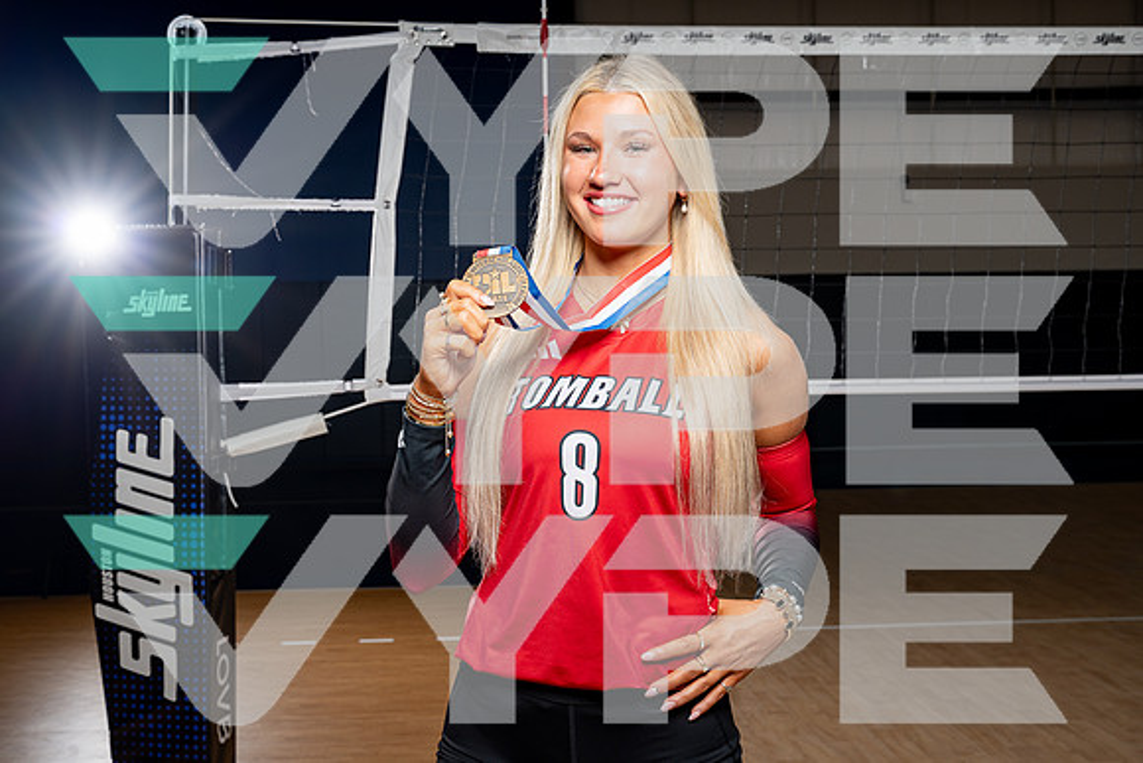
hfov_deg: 41.9
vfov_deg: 28.7
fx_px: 1493
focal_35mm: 47
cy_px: 382
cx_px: 572
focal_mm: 47
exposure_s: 1/250
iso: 100
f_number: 8
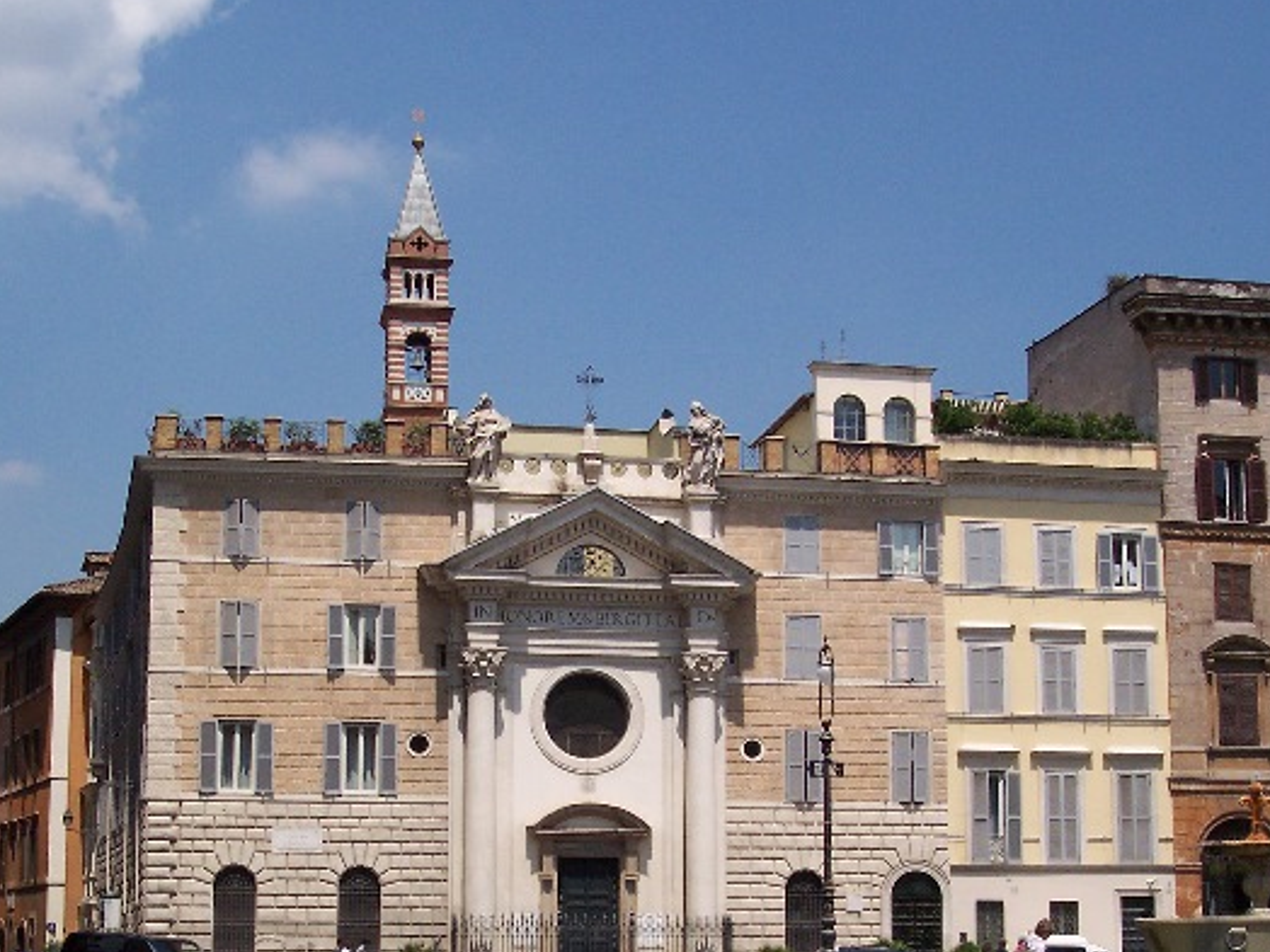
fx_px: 2128
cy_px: 676
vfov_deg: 25.0
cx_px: 565
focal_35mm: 58
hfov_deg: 33.2
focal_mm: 8
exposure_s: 1/1000
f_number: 4.8
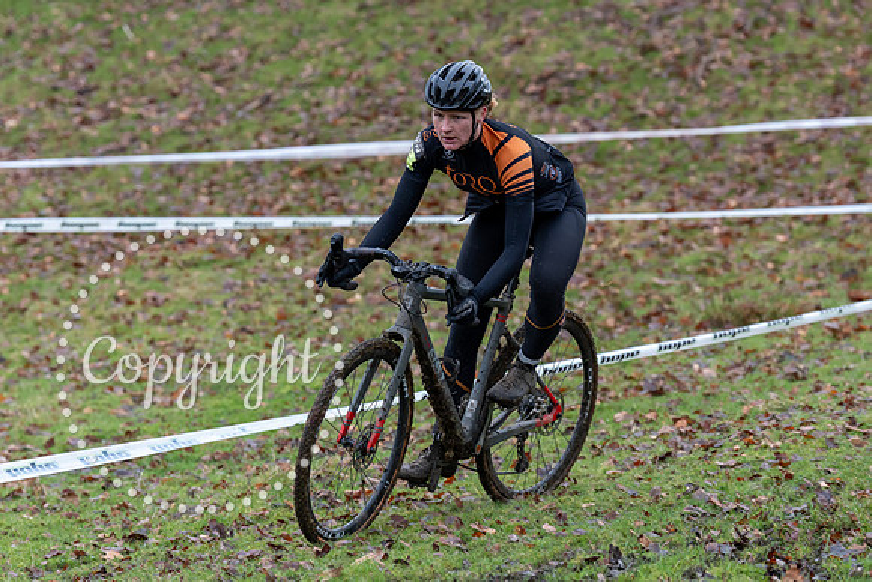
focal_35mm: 201
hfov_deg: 10.2
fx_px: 4864
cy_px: 271
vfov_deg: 6.8
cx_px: 457
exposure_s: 1/1000
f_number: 3.2
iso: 1250
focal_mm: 129
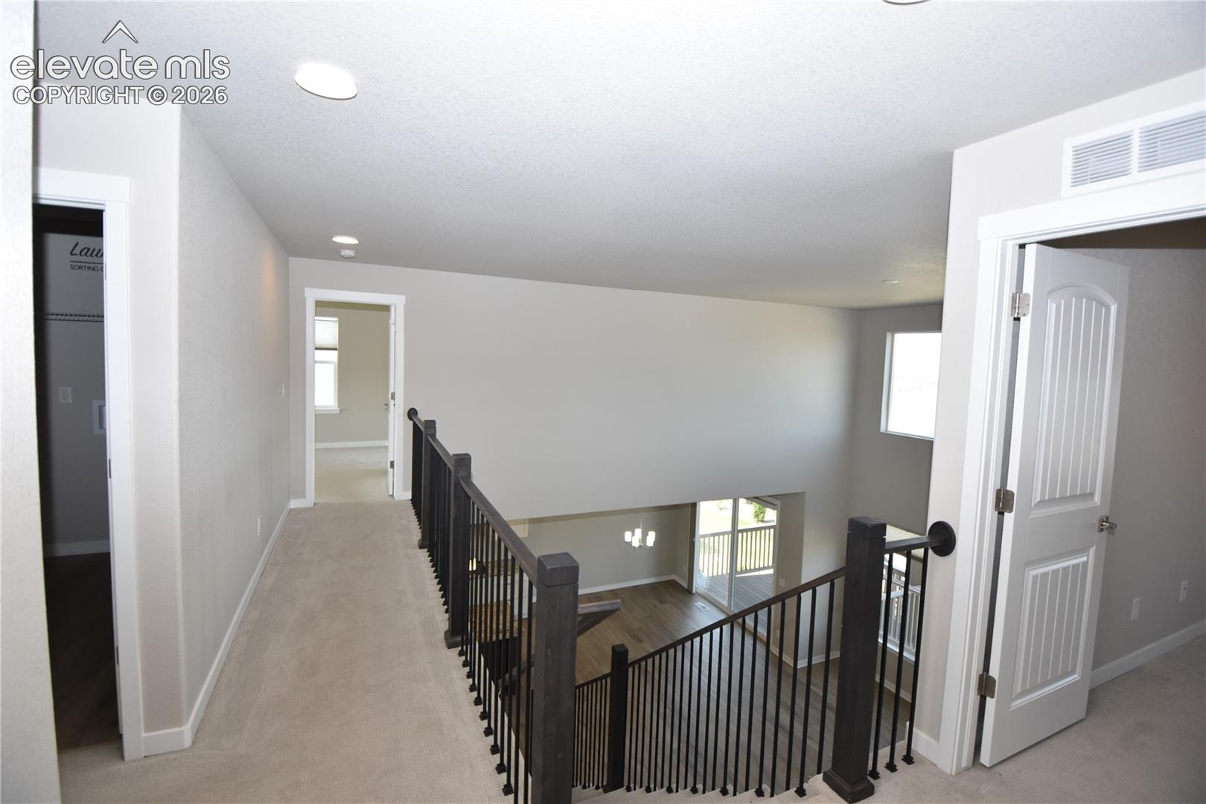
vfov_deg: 77.3
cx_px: 603
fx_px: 502
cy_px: 402
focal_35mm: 15
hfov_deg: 100.4
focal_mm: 10
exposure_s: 1/250
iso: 400
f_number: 4
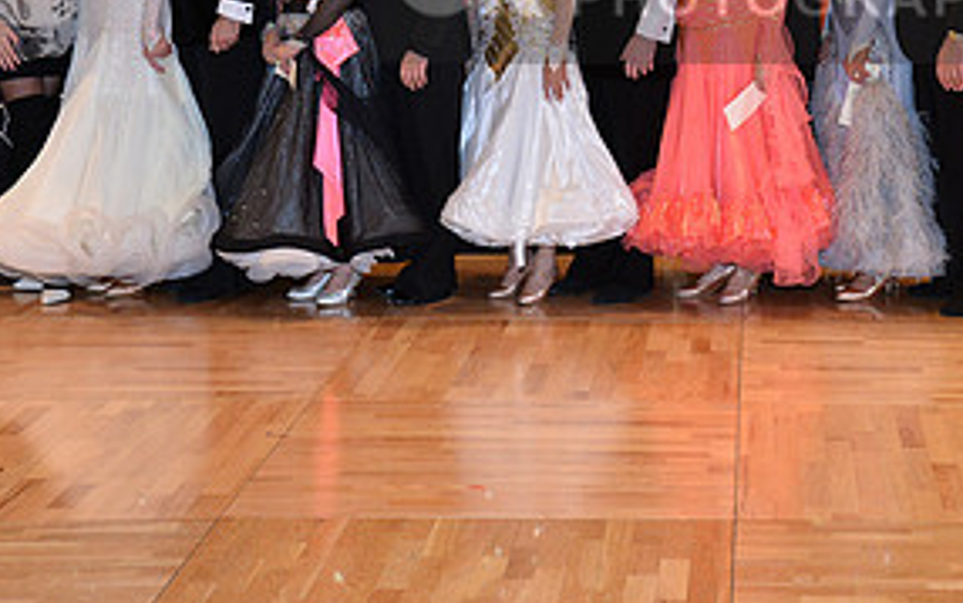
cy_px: -25
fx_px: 2494
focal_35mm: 95
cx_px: 731
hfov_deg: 21.6
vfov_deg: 13.6
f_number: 4.5
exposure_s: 1/250
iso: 1600
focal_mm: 46
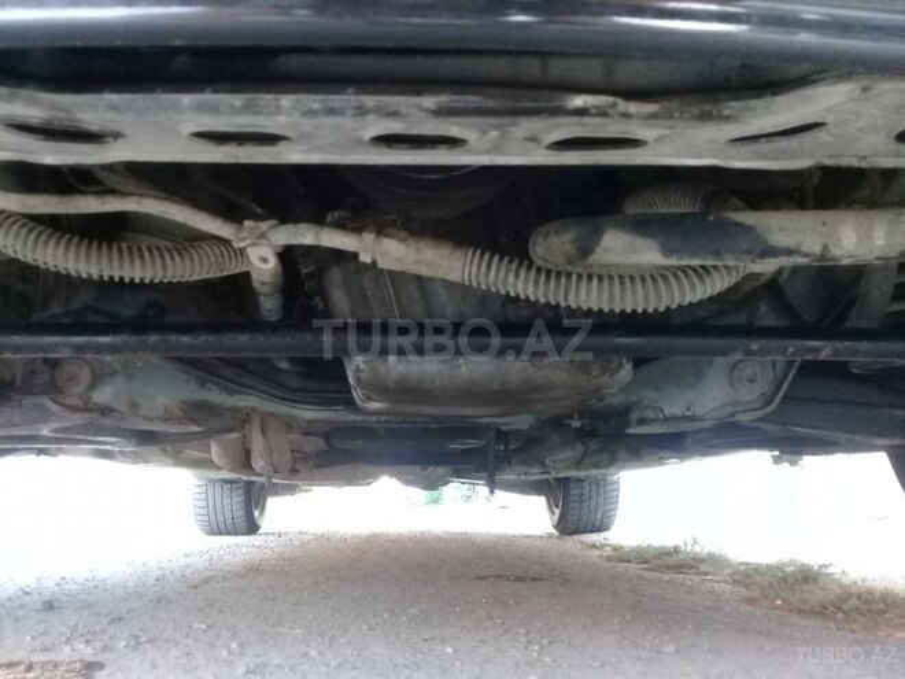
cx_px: 452
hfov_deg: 58.4
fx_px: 810
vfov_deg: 45.4
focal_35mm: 31
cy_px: 340
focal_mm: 3.3
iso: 200
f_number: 2.2
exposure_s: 1/20
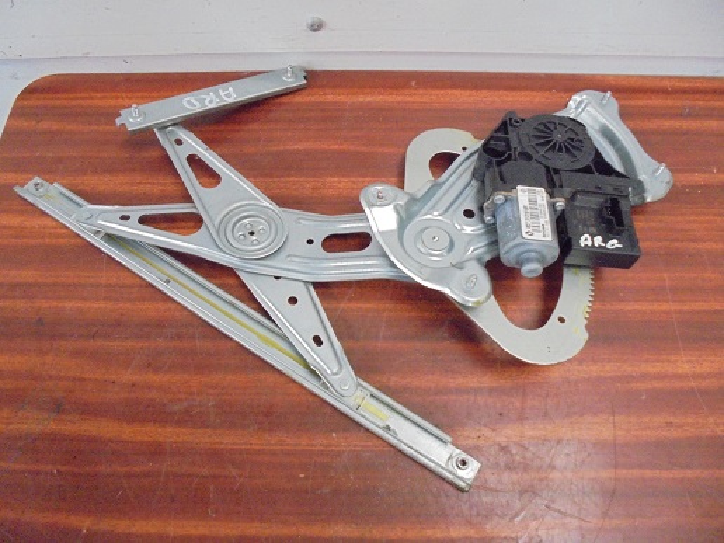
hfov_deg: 67.3
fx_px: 544
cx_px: 362
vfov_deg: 53.1
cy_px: 272
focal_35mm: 26
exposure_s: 1/60
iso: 800
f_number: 3.5
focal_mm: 4.6
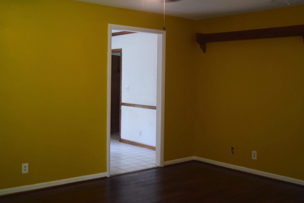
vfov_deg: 30.5
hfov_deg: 44.5
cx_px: 155
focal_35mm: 44
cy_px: 91
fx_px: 372
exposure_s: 1/30
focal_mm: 24
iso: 1600
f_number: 4
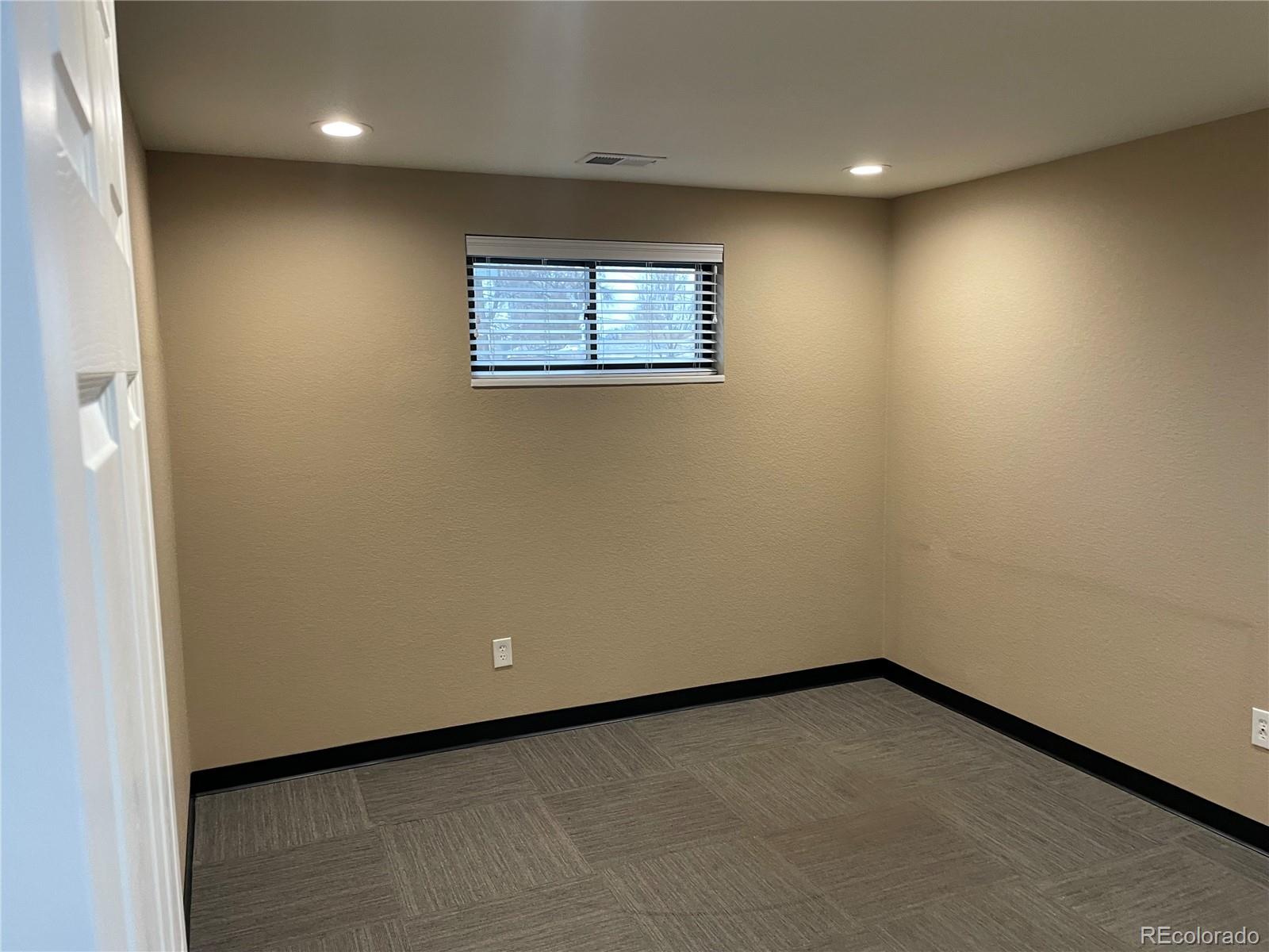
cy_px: 476
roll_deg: +1.8
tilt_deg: -8.7
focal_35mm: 26
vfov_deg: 53.1
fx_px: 953
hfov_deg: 67.3
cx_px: 634
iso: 125
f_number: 1.6
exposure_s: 1/60
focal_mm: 4.2
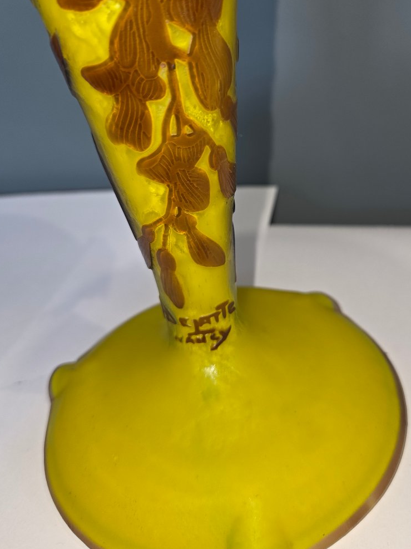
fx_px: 443
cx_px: 236
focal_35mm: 28
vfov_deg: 63.2
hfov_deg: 49.6
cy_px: 239
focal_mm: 5.4
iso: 640
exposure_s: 1/60
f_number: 1.8
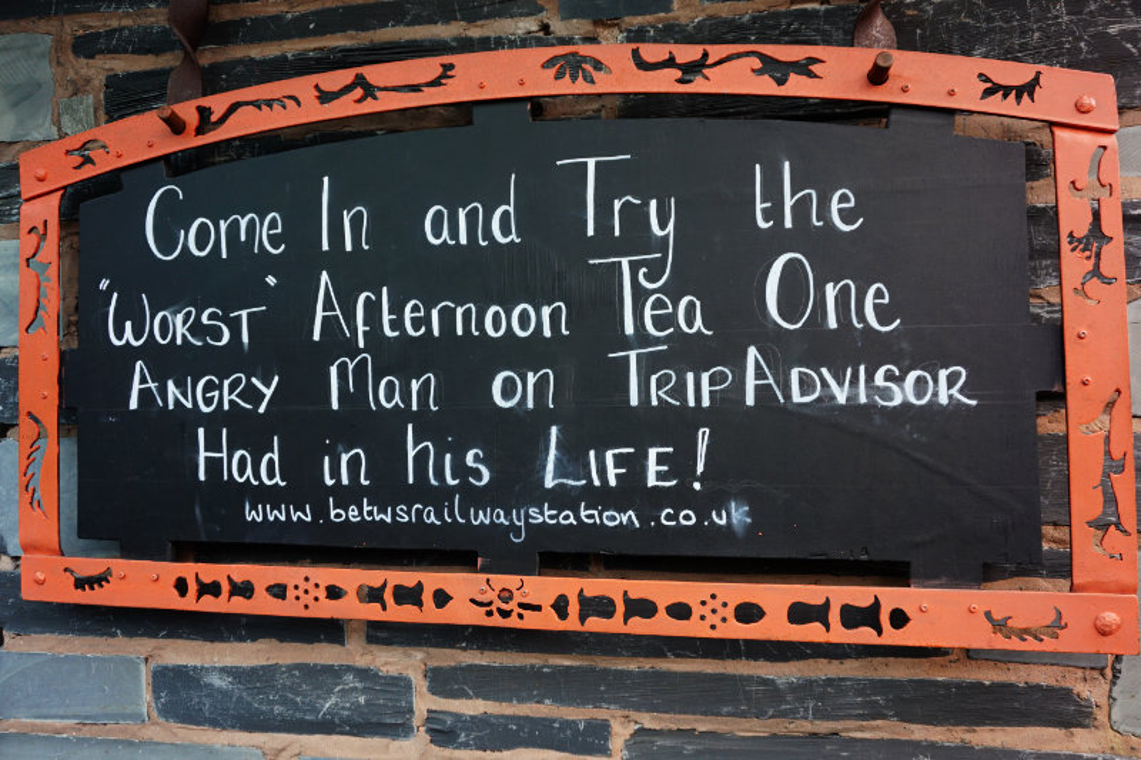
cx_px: 570
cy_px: 380
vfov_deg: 53.1
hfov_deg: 73.8
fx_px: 760
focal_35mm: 24
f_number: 4
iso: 125
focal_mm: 16
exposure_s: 1/60
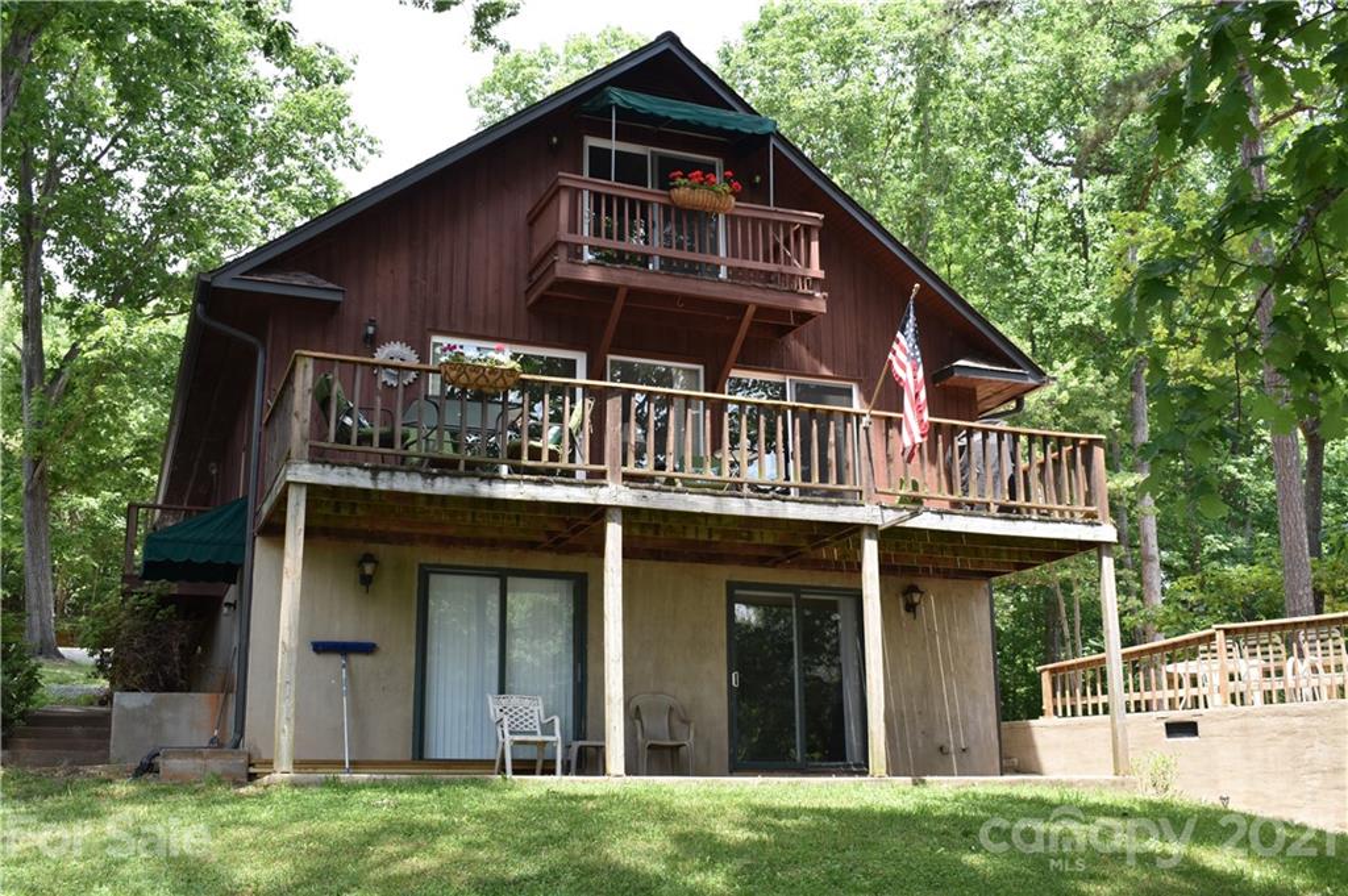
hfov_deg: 53.2
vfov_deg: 36.8
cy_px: 448
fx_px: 1347
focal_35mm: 36
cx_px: 674
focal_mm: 24
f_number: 8
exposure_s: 1/250
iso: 400
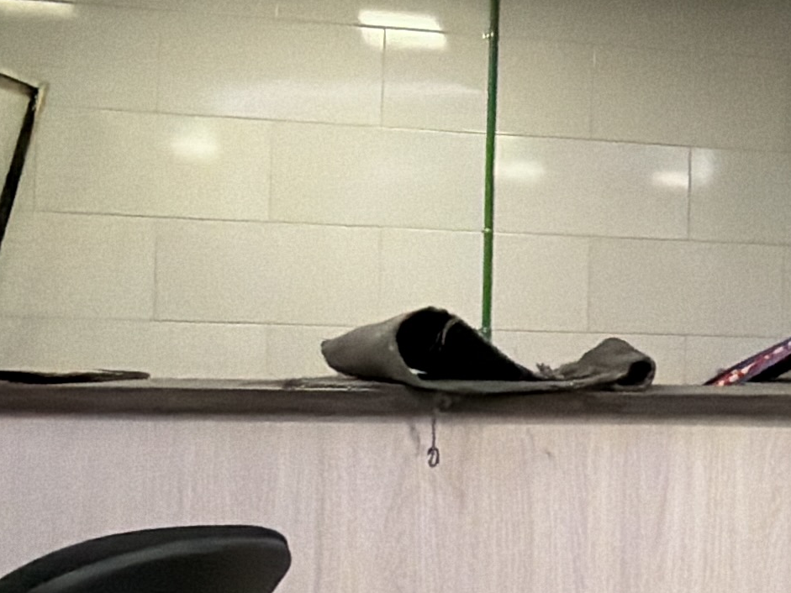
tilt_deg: -0.1
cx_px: 1004
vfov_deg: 24.4
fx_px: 1371
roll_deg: -1.2
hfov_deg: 27.4
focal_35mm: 60
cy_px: 339
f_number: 2.2
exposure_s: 1/120
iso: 640
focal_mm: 2.22
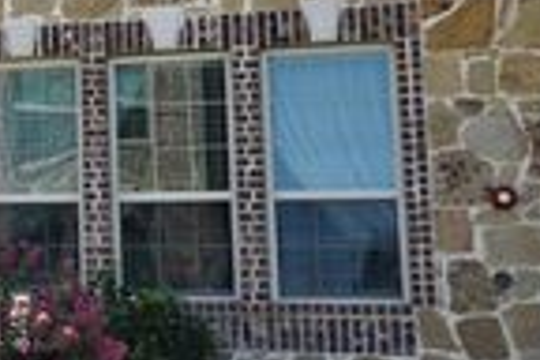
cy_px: 36
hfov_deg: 17.0
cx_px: -364
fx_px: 1560
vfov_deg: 13.1
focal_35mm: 104
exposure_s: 1/250
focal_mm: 30
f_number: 8
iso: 200
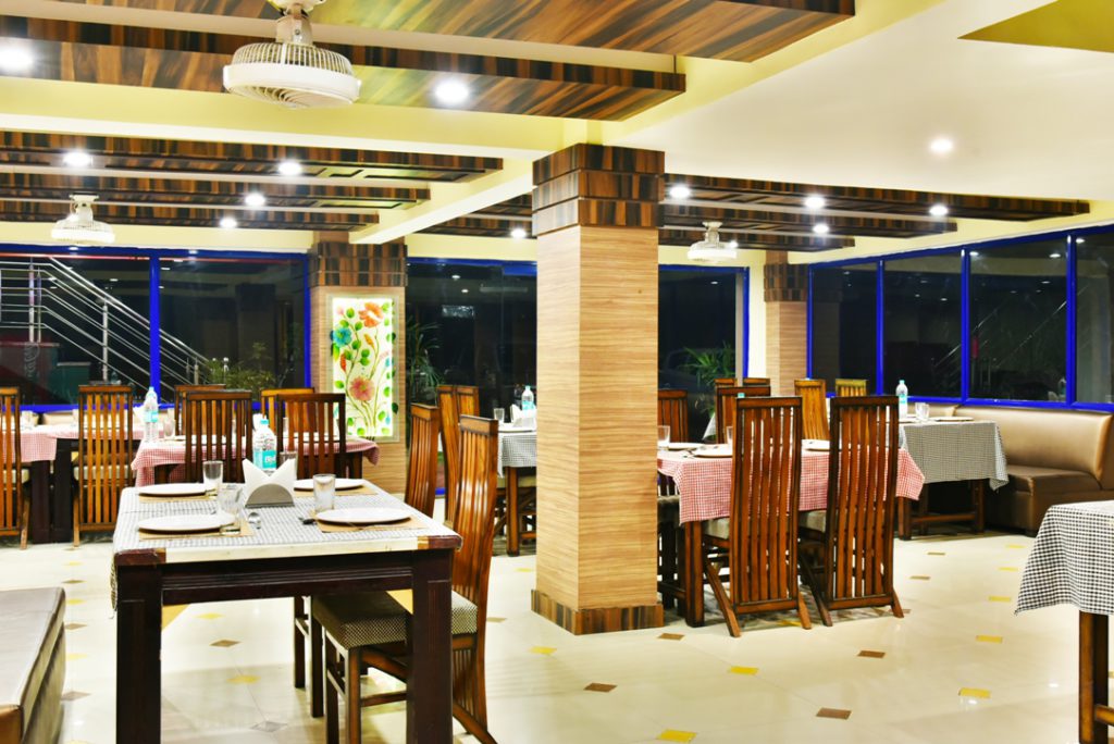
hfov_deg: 50.7
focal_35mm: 38
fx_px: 1177
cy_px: 372
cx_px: 557
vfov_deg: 35.1
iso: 1250
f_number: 8
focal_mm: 38
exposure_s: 1/15
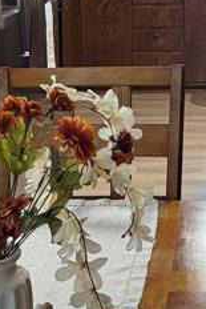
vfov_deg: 17.9
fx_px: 943
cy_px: -39
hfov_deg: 12.3
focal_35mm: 110
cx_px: 227
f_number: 1.78
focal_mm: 6.76
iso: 400
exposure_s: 1/60
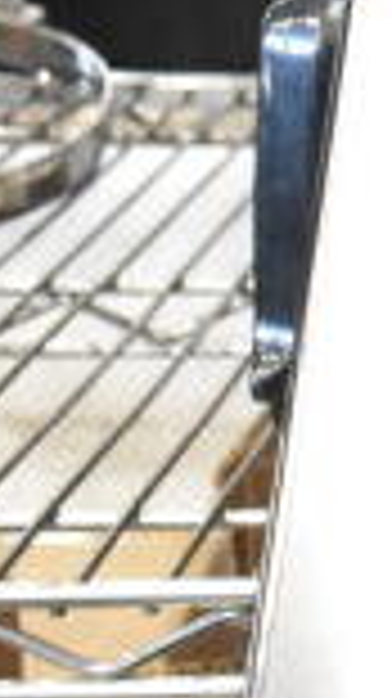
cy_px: 286
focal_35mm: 124
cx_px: 1131
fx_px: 2295
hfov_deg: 8.4
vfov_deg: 17.3
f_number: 3.8
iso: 2800
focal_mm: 20
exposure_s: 1/30
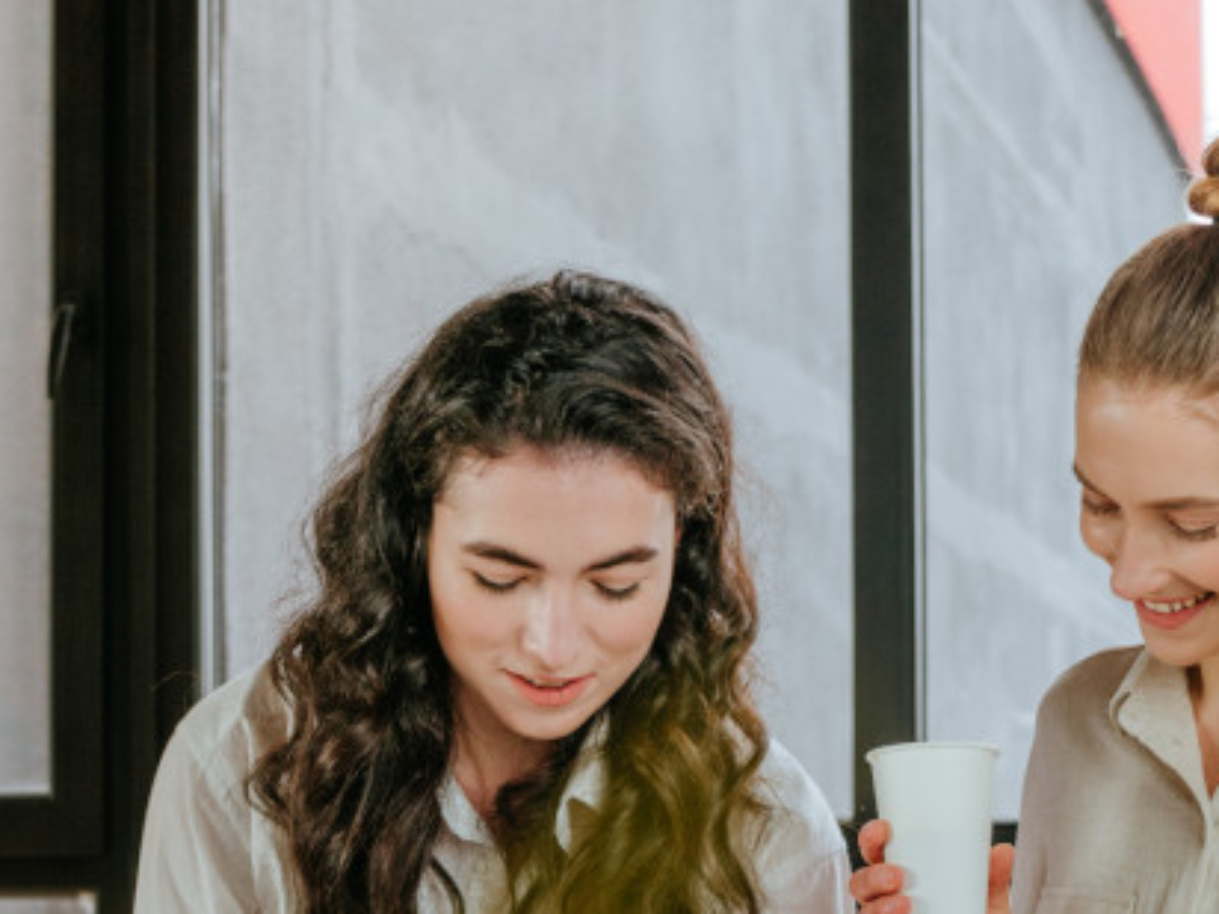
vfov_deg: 14.7
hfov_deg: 20.0
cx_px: 506
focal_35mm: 98
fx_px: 3451
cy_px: 1038
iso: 320
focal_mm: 35
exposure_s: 1/160
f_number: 4
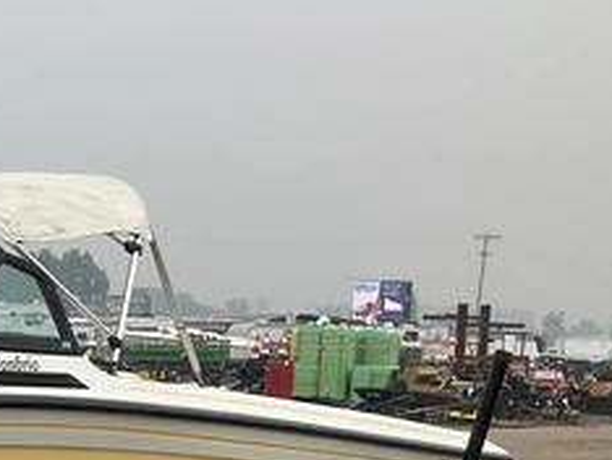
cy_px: 501
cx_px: -356
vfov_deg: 15.5
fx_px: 1646
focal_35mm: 93
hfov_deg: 18.3
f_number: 1.8
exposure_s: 1/1377
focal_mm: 3
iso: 25
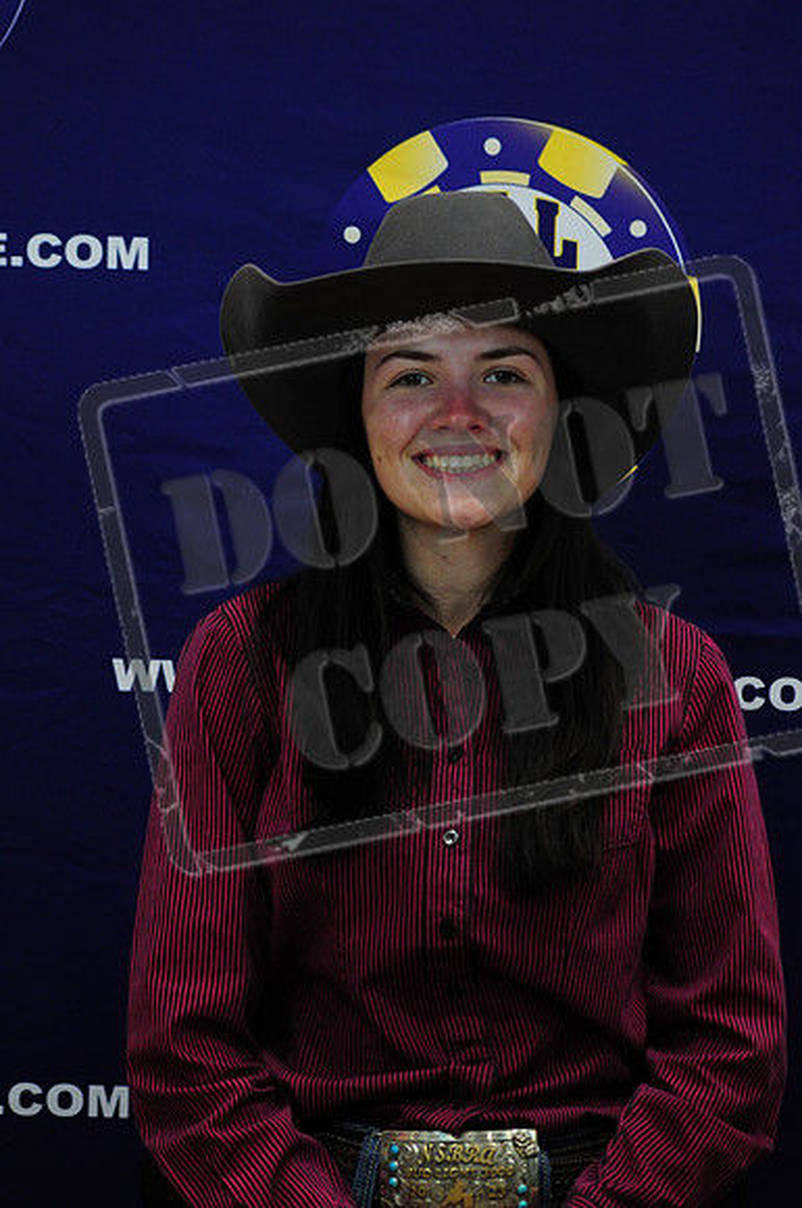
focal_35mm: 123
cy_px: 604
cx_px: 401
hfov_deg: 11.1
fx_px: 4122
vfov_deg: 16.7
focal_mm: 82
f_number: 4
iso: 640
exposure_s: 1/125
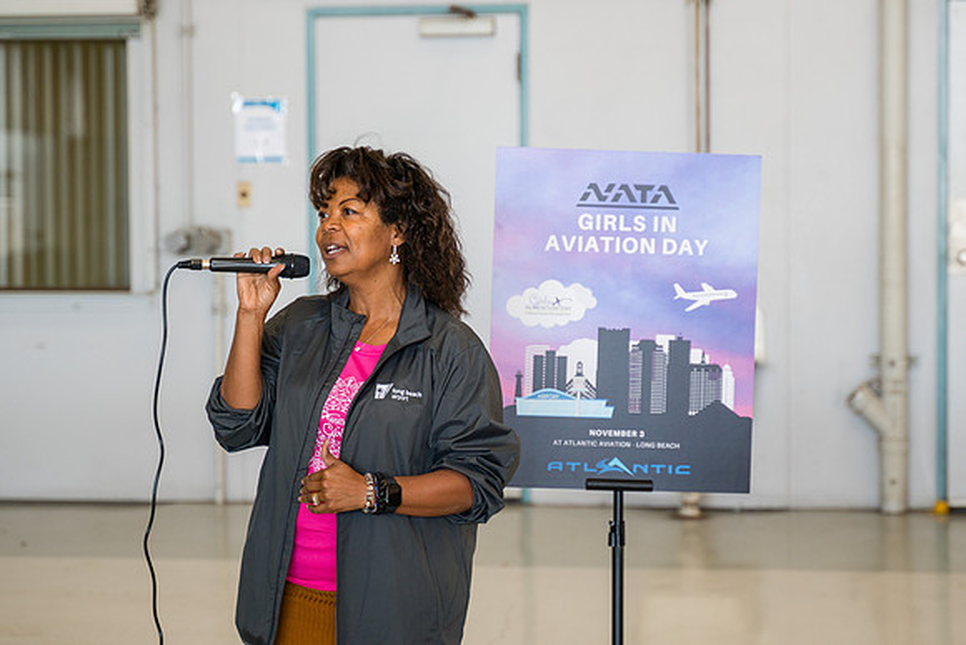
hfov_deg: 18.3
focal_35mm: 112
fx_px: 3006
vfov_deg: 12.2
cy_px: 322
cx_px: 483
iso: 250
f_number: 2.8
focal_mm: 75
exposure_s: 1/250
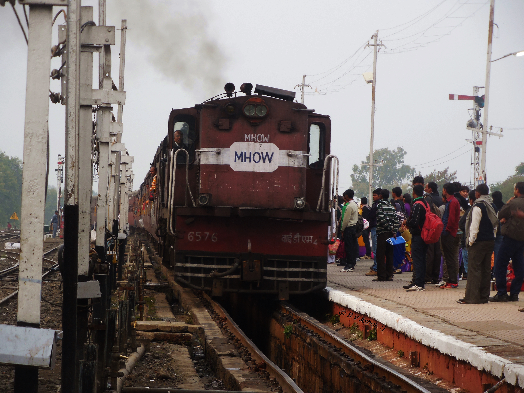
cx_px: 262
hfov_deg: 11.6
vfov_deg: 8.7
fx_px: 2573
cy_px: 196
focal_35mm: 170
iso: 160
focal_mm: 30.6
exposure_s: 1/30
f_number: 5
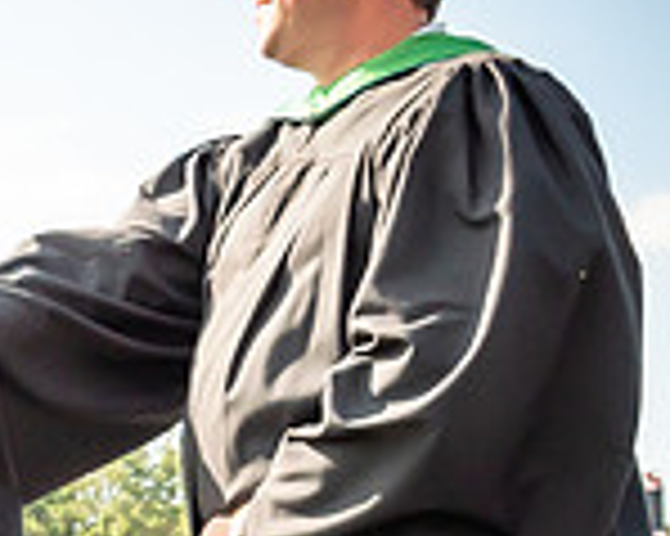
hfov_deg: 15.4
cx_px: -510
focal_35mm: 109
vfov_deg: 13.6
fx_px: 2160
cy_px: 694
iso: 200
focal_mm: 17
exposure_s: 1/500
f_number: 7.1
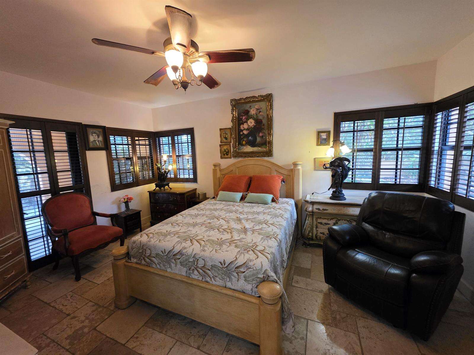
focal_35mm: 13
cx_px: 237
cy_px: 178
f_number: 1.9
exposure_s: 1/60
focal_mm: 2.2
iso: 800
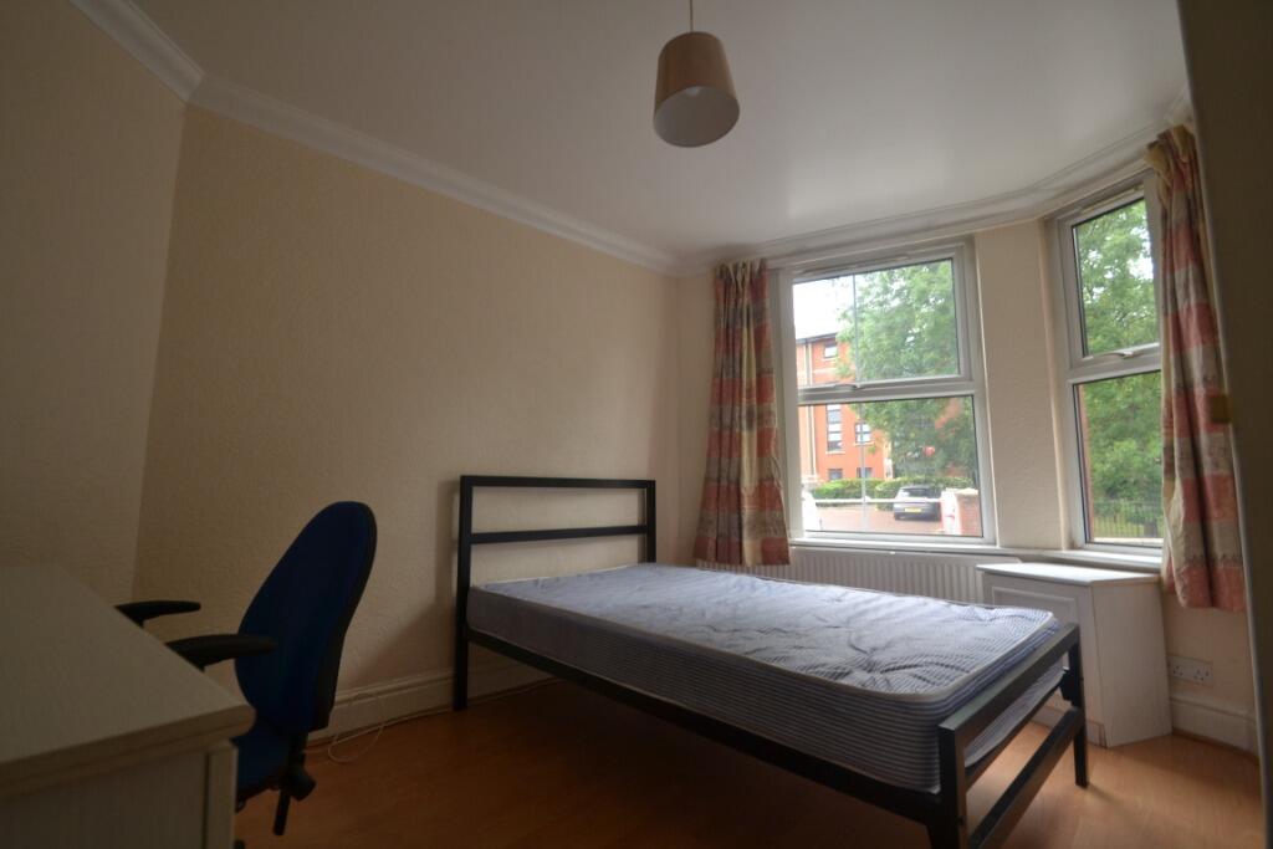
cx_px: 636
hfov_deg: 100.4
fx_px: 530
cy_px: 424
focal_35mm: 15
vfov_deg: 77.3
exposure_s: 1/100
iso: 400
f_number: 5
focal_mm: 10
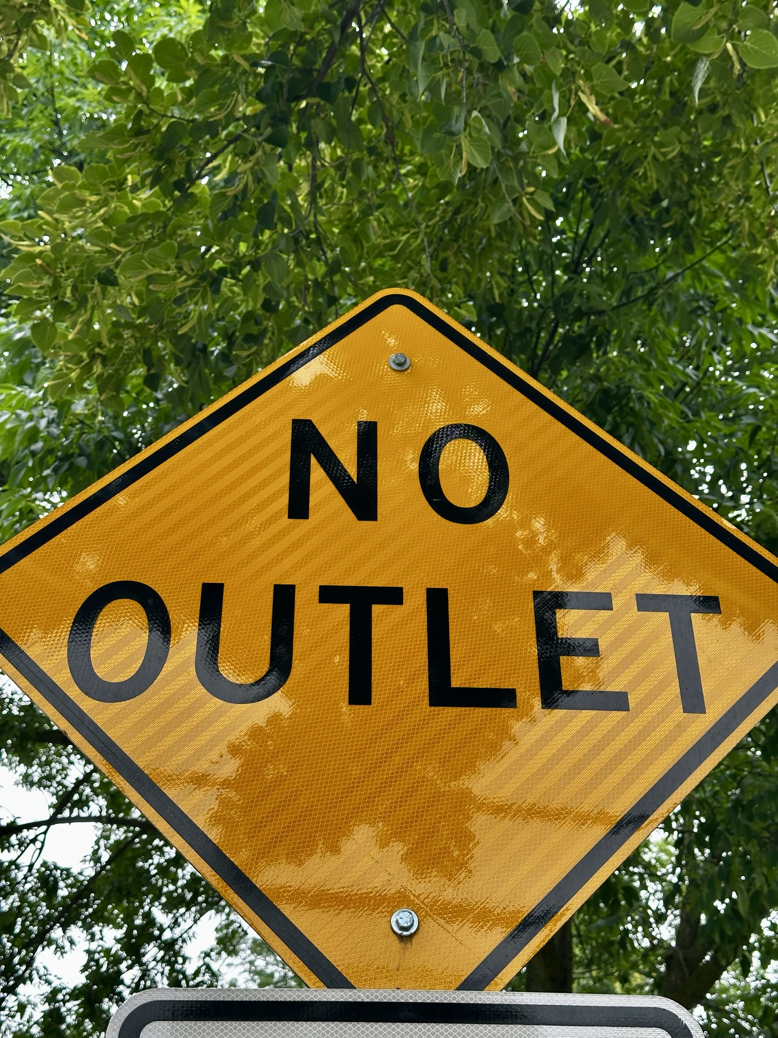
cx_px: 389
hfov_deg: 30.3
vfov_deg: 39.7
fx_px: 1438
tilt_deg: +33.8
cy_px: 519
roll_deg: -1.6
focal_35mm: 48
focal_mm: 6.86
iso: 64
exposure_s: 1/236
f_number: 1.78
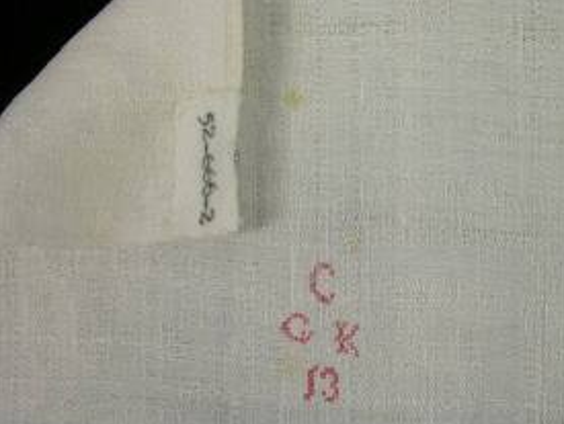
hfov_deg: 28.1
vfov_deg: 21.3
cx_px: 281
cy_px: 237
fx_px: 1126
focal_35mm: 69
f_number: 2.8
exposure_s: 1/19.2
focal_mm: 7.8
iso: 50
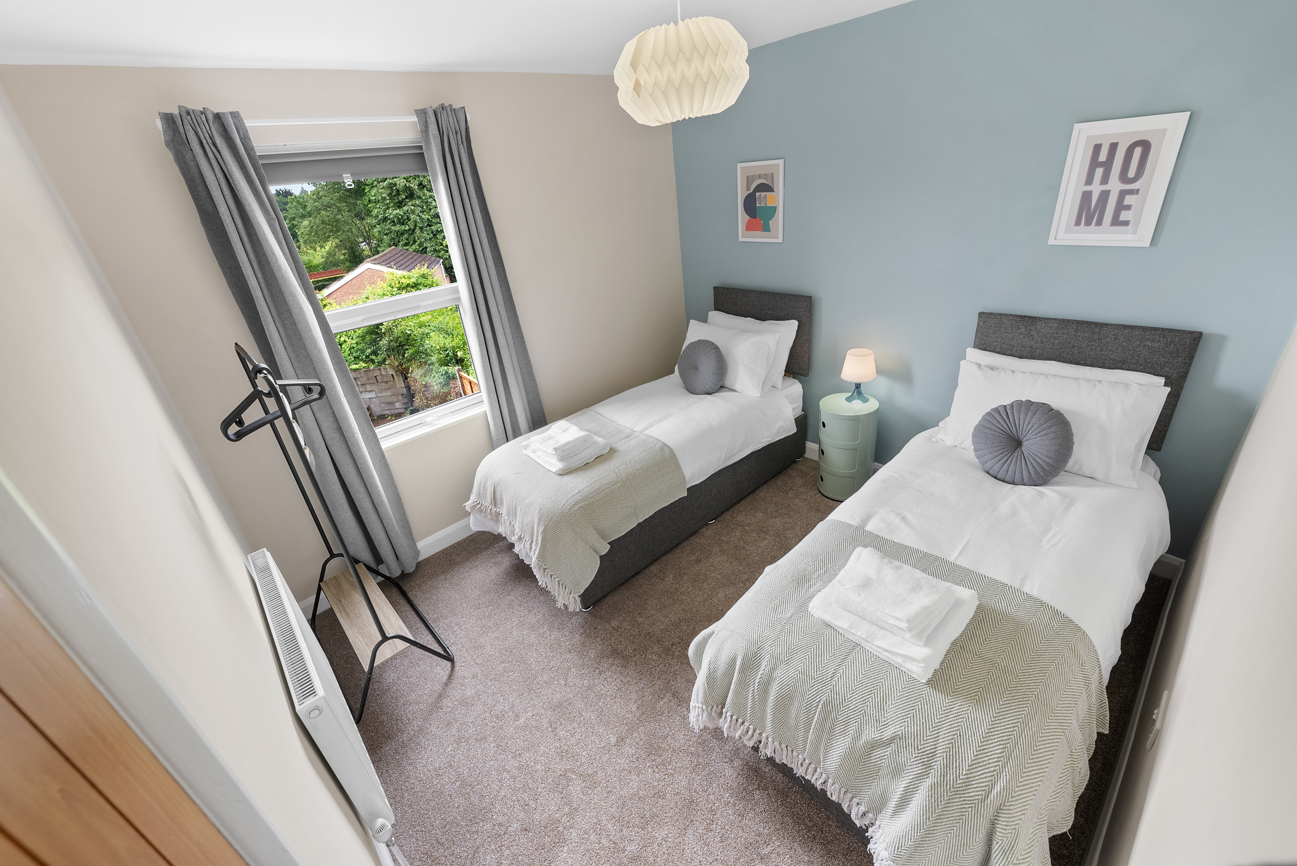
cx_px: 648
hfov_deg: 104.2
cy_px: 433
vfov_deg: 81.3
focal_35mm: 14
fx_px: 505
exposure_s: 1/6
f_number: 8
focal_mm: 14
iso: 500
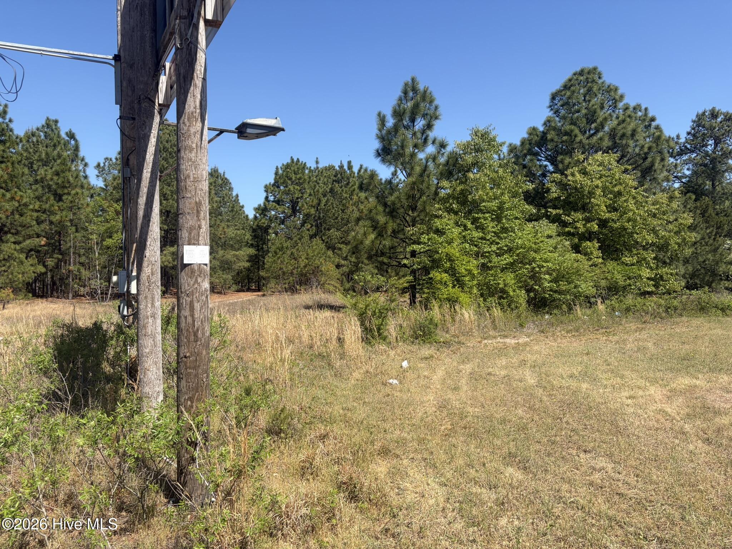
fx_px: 550
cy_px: 274
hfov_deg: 67.3
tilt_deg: -0.4
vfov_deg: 53.1
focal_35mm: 26
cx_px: 366
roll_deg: +0.7
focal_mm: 5.96
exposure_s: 1/2747
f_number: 1.6
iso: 50
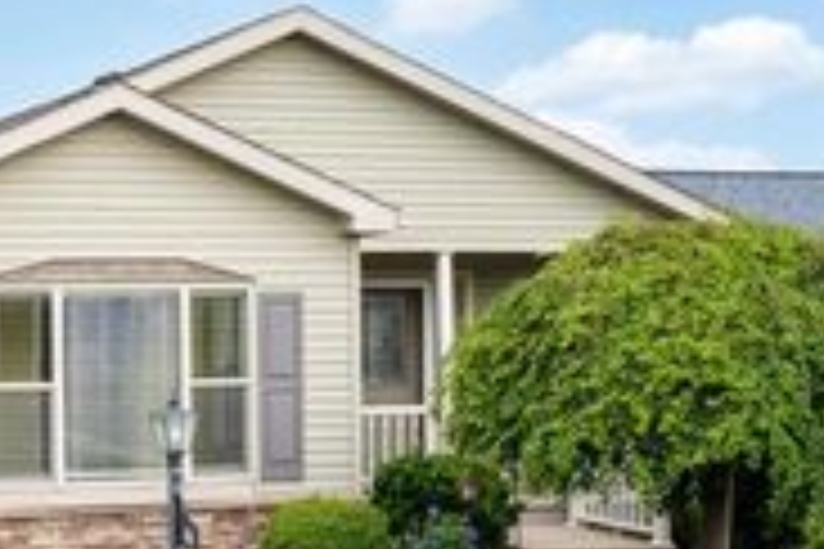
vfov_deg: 14.7
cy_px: 362
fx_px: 2129
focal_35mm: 93
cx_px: 104
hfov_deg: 21.5
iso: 100
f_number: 7.1
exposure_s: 1/50
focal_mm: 34
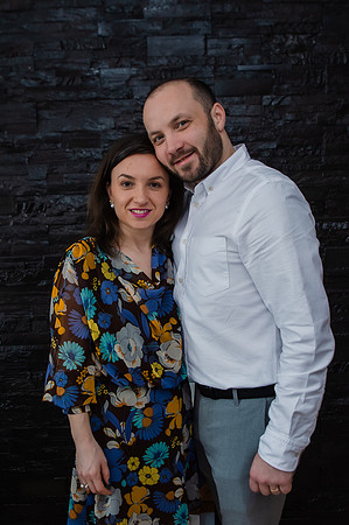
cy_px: 257
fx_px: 565
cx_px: 158
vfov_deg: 49.8
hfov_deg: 34.3
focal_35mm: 39
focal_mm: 24
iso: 800
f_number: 3.5
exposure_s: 1/250
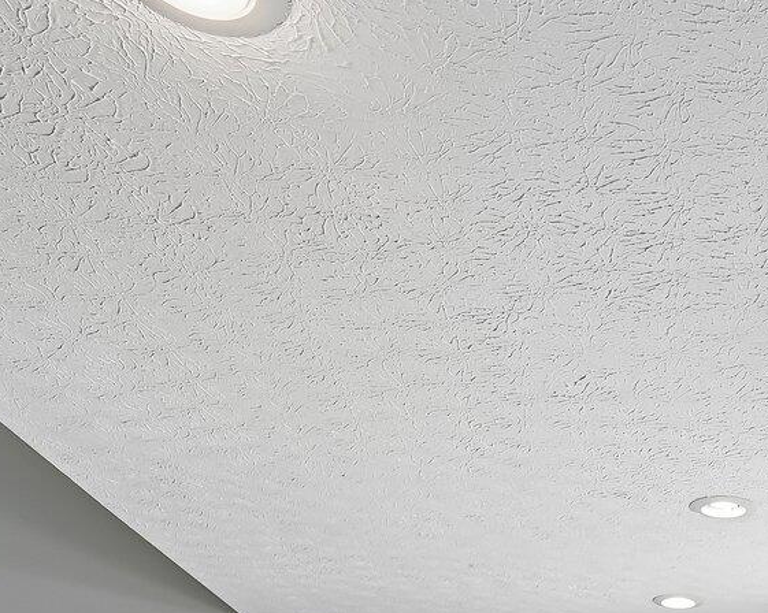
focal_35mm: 48
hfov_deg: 34.2
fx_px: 1090
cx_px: 819
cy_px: 864
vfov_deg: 25.4
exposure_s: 1/45
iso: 400
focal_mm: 14
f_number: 4
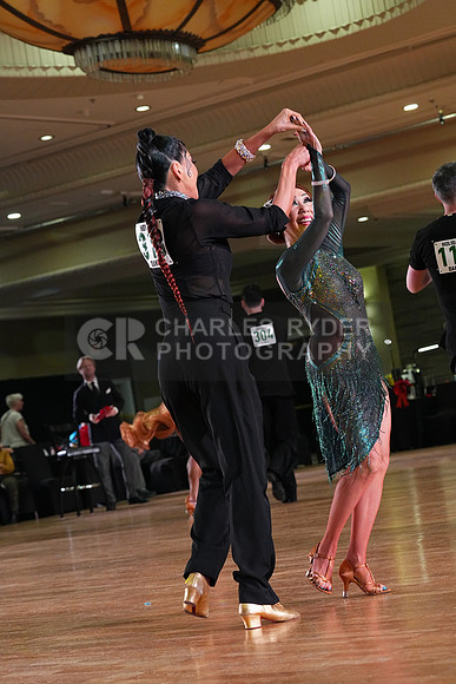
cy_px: 342
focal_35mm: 88
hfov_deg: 15.5
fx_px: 1671
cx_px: 228
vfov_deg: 23.1
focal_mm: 88
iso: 6400
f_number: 5.6
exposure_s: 1/400
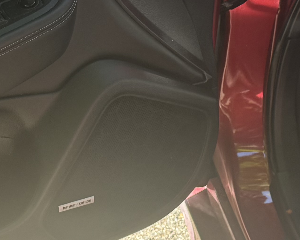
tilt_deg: -36.0
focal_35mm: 105
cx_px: 56
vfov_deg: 14.7
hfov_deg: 18.1
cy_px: 122
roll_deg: +1.7
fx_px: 933
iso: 100
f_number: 1.78
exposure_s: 1/310
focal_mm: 6.76
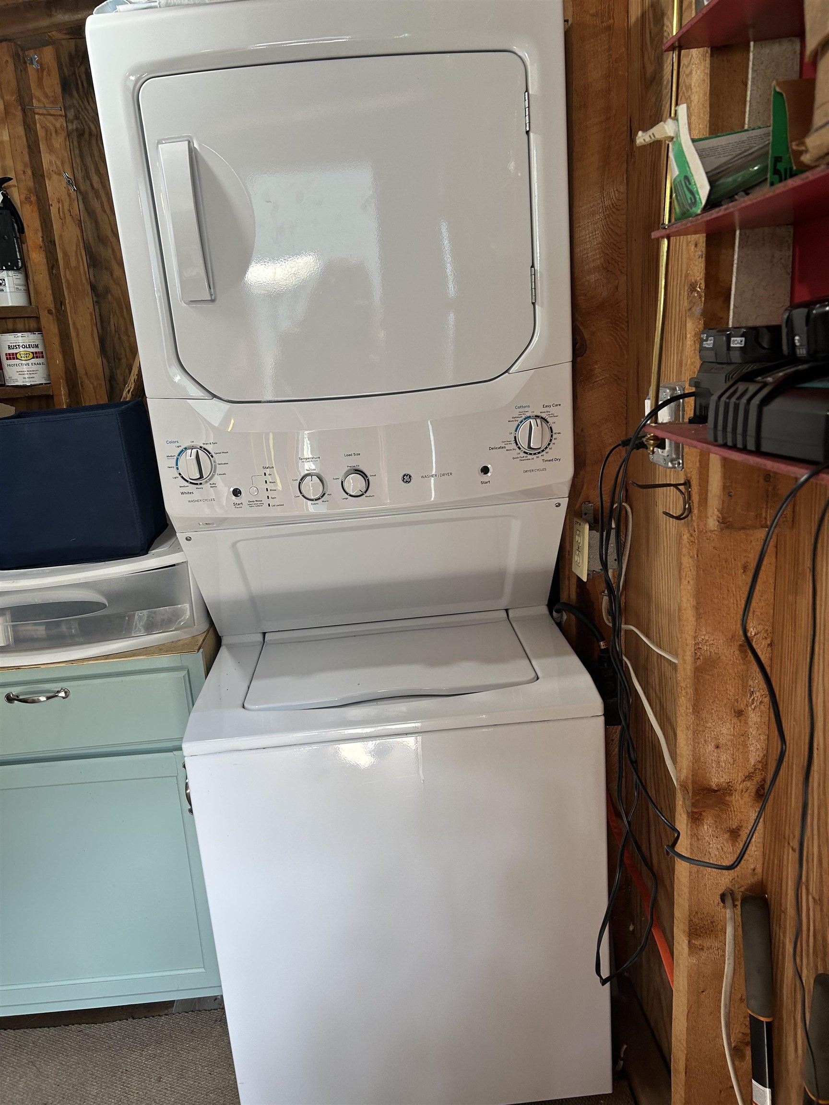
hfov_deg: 53.1
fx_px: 830
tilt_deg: -13.4
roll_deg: +3.3
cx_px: 414
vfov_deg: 67.3
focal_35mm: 26
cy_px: 552
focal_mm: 5.7
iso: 80
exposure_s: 1/120
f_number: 1.5
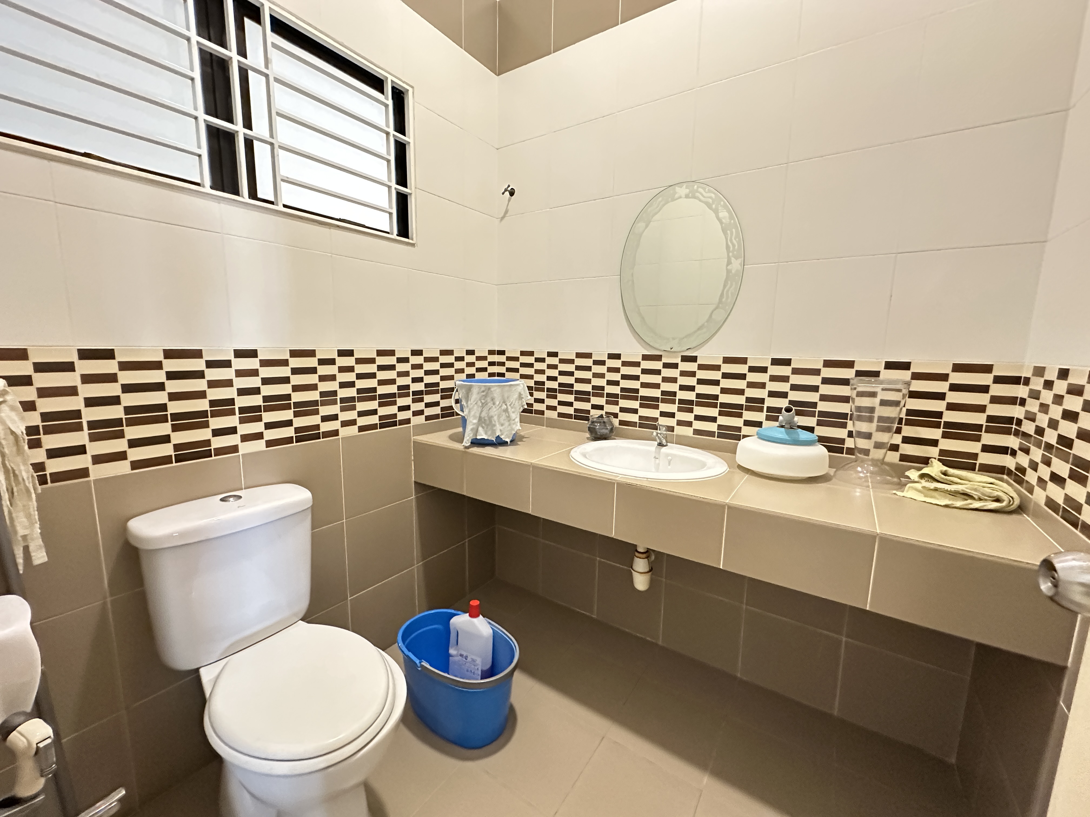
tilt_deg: -7.5
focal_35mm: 14
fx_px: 441
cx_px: 545
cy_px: 408
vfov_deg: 85.7
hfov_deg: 102.1
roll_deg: -1.3
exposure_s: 1/34
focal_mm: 2.22
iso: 1250
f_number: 2.2
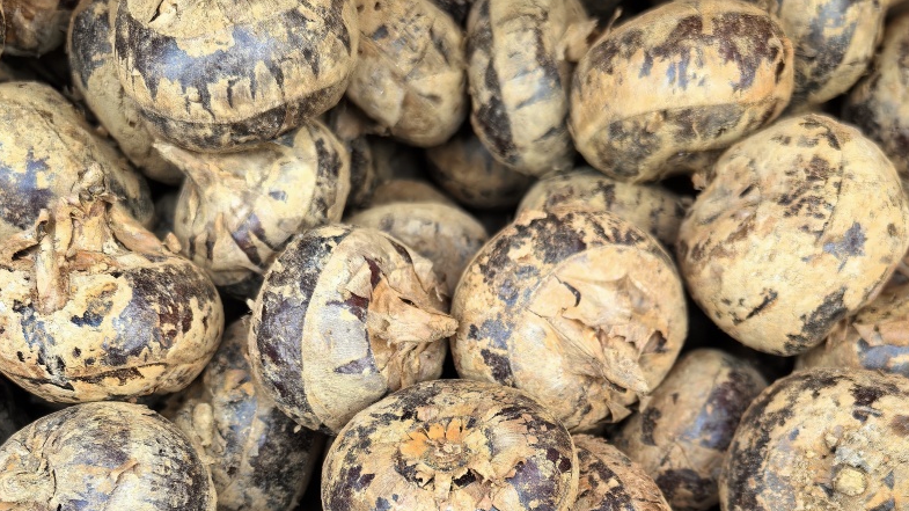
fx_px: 964
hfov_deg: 50.5
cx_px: 452
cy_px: 538
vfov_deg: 27.5
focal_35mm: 40
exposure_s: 1/300
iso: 160
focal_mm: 5.75
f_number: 2
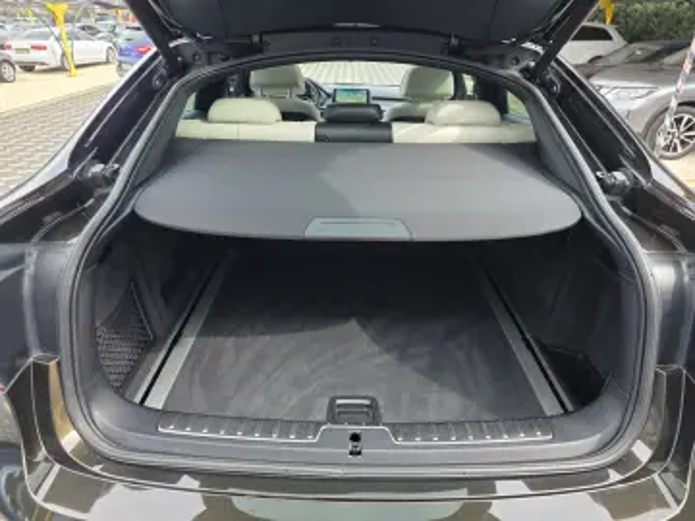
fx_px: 462
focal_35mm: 23
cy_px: 260
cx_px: 348
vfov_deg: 58.9
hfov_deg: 73.9
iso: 40
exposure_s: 1/180
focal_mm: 6.25
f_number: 1.7
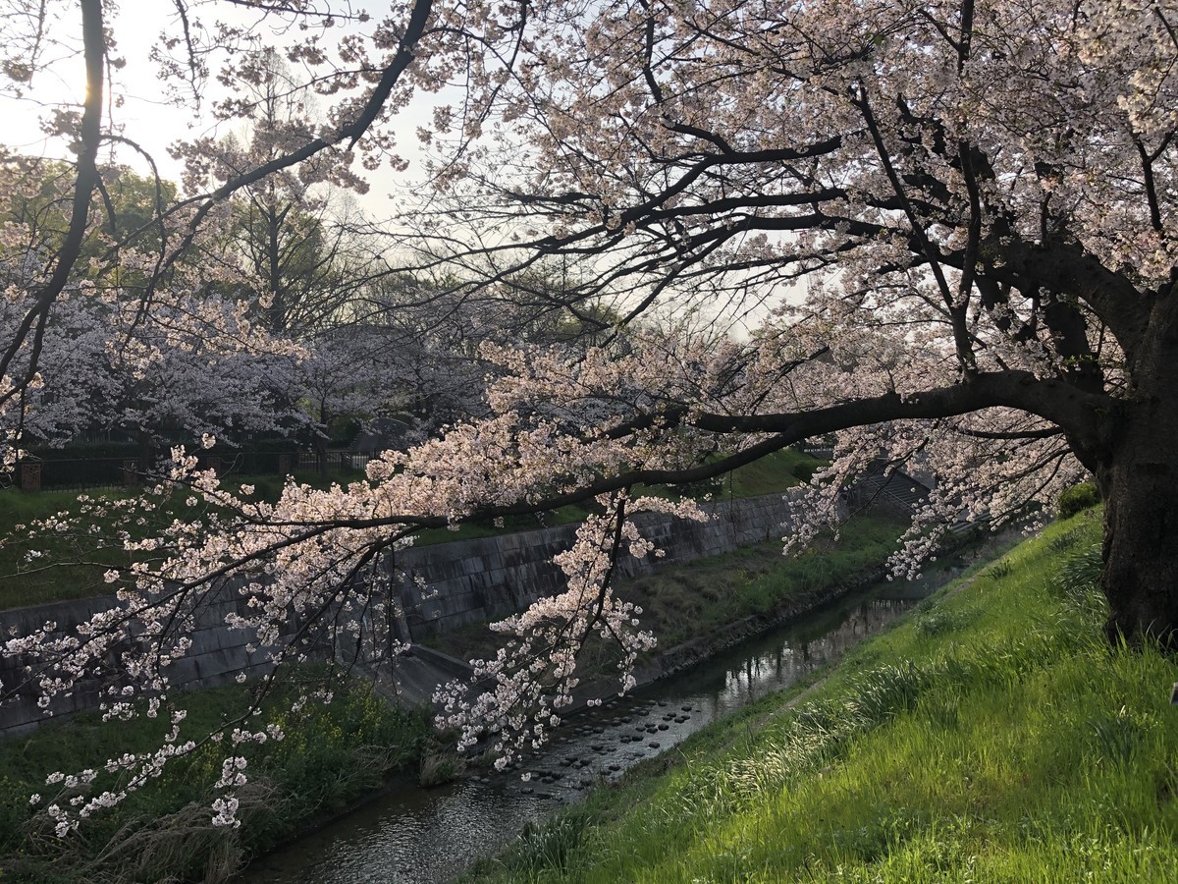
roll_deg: +0.8
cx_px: 589
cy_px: 442
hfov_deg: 63.4
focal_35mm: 28
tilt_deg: -0.4
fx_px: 953
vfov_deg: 49.7
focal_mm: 3.99
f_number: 1.8
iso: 20
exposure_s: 1/1091
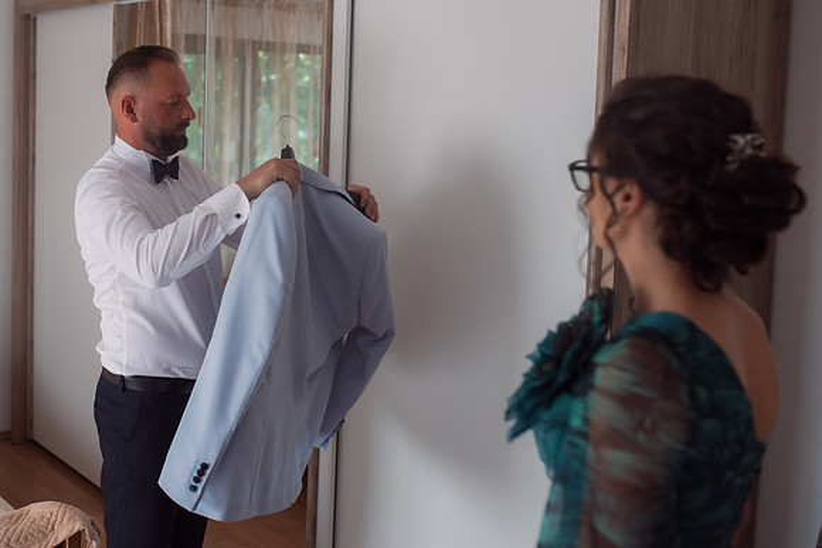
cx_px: 319
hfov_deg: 43.1
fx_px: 1034
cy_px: 194
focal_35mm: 45
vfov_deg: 29.6
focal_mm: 35
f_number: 2.8
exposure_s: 1/250
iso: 250
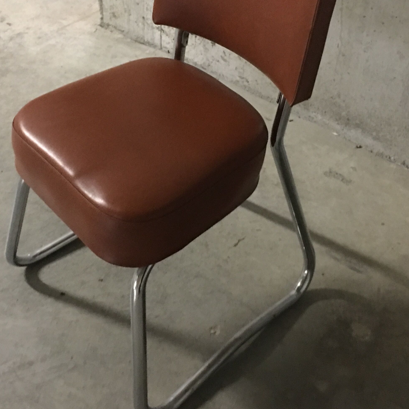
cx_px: 197
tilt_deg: -38.1
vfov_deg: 32.0
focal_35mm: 53
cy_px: 144
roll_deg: -3.1
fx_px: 708
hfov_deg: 32.2
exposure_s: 1/4
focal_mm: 4.15
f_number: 2.2
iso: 125
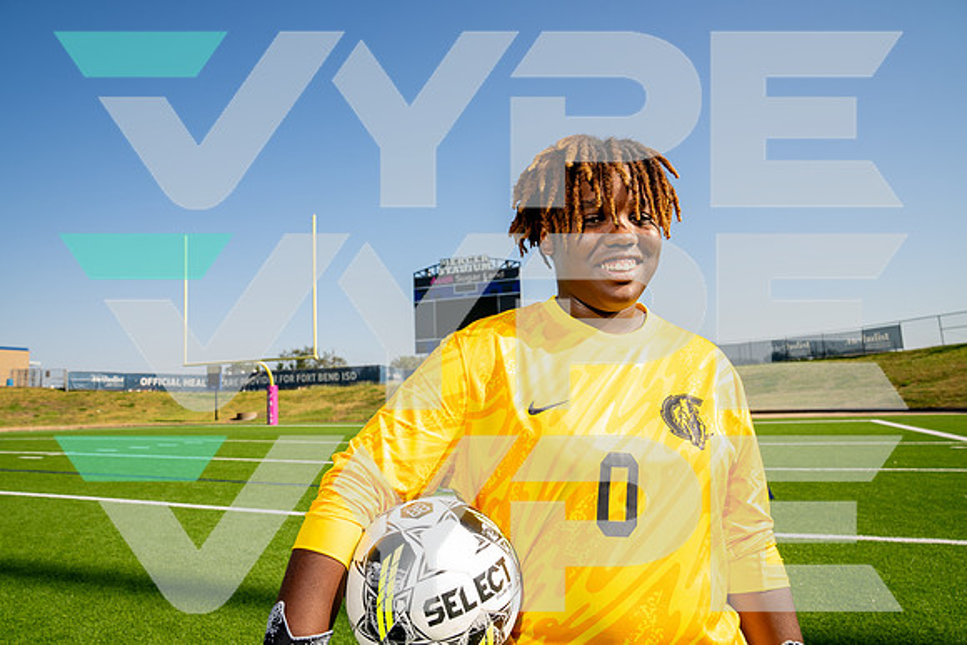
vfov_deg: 53.2
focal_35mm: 24
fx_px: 645
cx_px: 484
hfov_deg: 73.7
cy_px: 322
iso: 50
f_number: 7.1
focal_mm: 24
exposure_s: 1/125
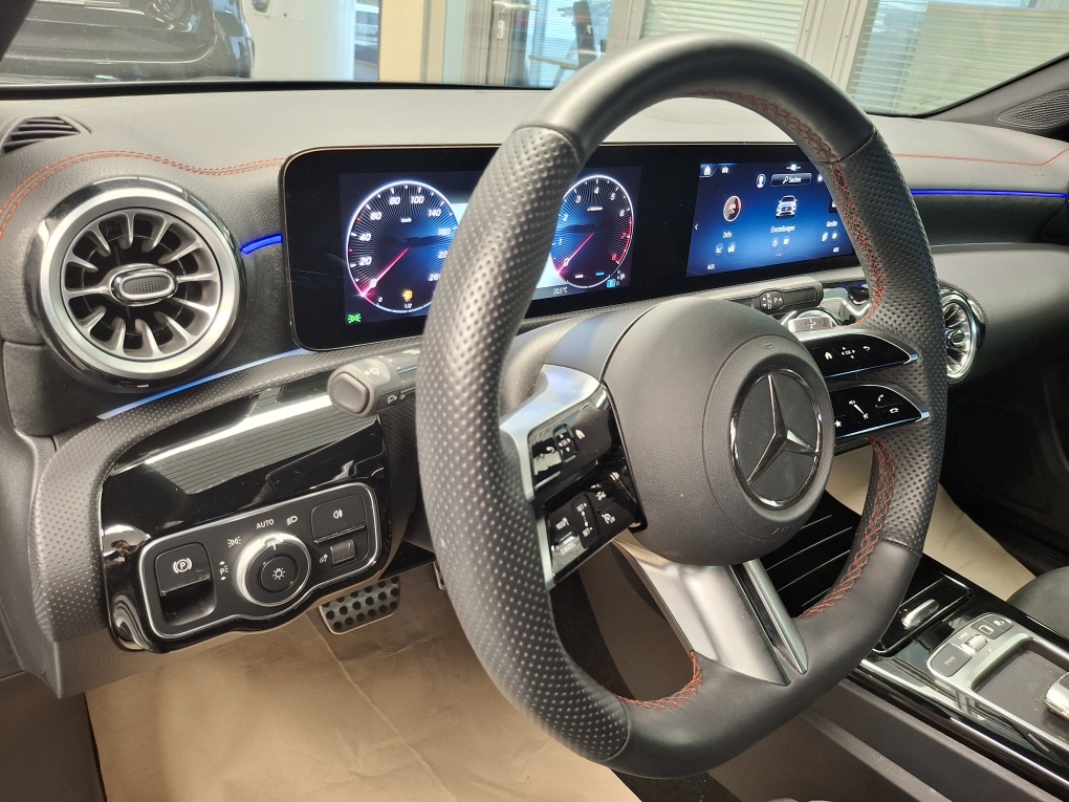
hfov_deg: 69.4
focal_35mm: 25
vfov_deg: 54.9
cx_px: 534
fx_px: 772
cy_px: 401
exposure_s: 1/25
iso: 320
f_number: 1.8
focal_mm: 4.69
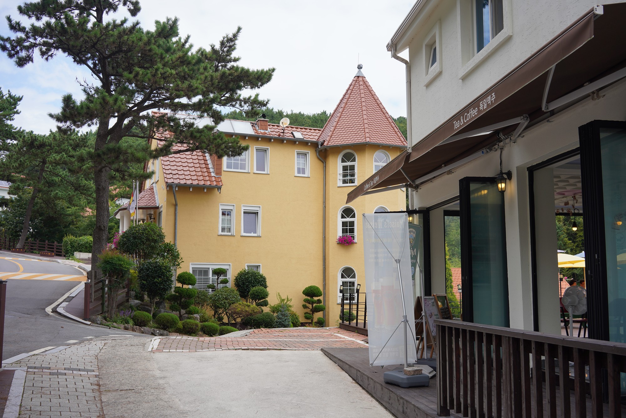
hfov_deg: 54.4
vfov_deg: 37.9
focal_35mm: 35
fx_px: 609
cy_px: 209
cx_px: 313
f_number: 9
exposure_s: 1/125
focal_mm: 35
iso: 100
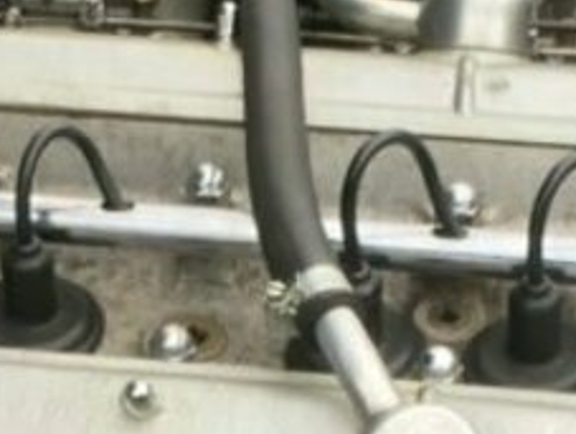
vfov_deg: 9.5
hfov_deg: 12.9
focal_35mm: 153
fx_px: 2550
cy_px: 589
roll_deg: +5.5
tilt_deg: -44.4
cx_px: 228
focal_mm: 4.15
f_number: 2.2
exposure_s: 1/50
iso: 32
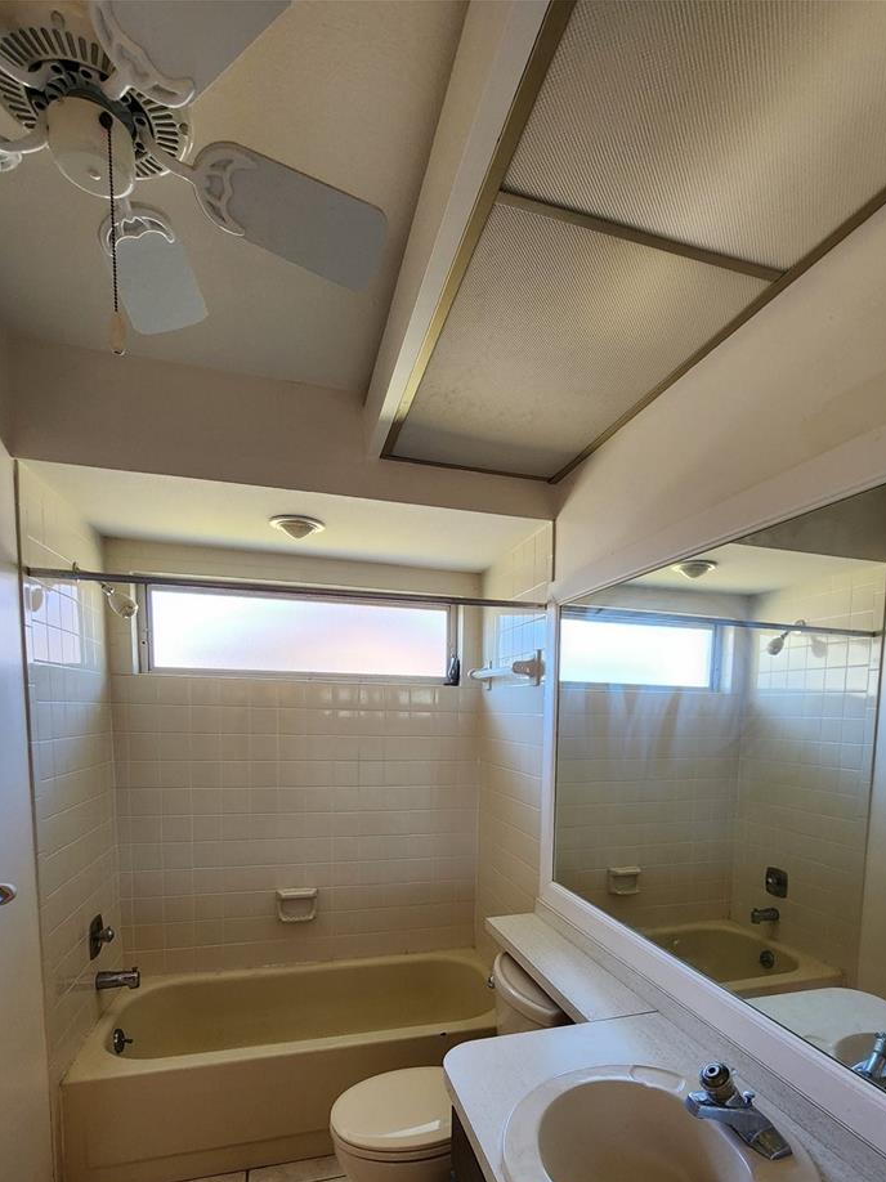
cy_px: 771
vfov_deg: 88.3
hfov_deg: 74.4
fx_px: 580
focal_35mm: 17
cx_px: 495
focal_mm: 2.2
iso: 200
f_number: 2.2
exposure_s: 1/60
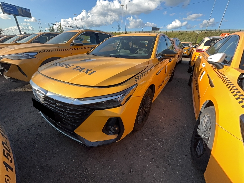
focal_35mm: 13
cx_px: 122
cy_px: 92
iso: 16
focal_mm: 1.54
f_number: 2.4
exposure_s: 1/487
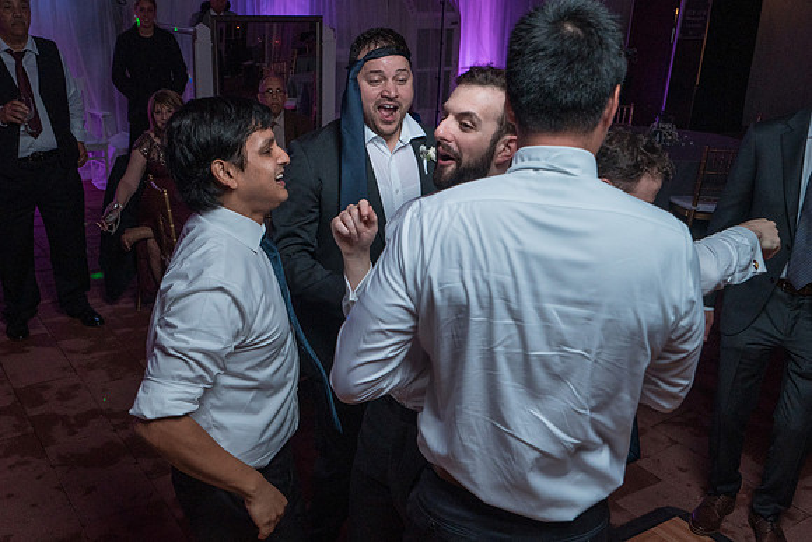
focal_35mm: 35
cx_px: 364
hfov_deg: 54.4
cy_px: 299
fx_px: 788
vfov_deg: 37.9
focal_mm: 30
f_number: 5.6
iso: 2000
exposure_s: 1/200
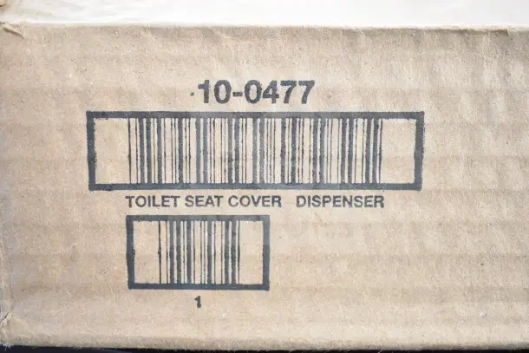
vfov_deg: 28.1
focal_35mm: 48
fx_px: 705
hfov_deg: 41.1
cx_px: 264
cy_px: 176
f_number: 4.5
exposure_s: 1/50
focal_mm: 32
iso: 5600
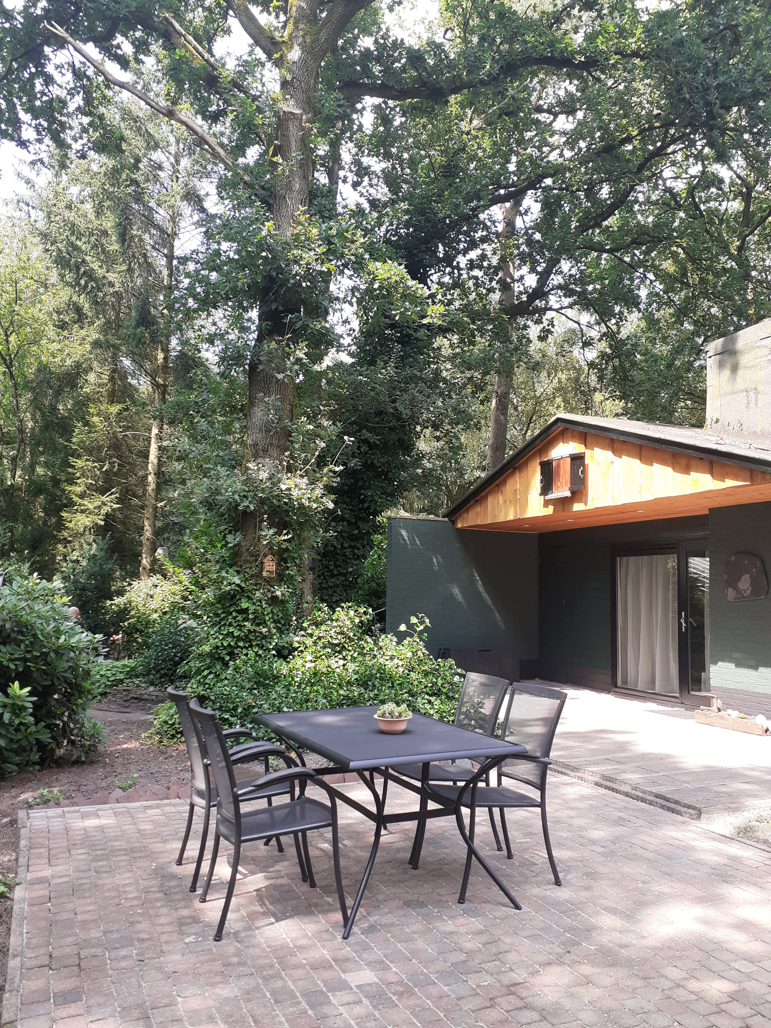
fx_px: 802
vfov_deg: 65.3
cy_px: 514
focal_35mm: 27
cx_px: 386
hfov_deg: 51.4
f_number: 1.9
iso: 40
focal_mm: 3.6
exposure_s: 1/188
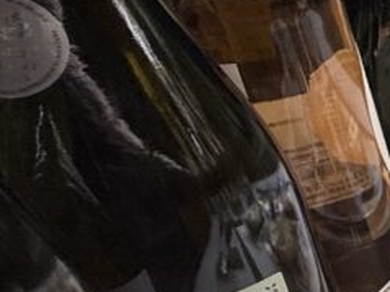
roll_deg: +0.2
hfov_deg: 15.0
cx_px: 937
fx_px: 845
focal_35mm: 75
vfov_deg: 19.5
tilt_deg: -26.8
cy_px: 199
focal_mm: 2.22
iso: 50
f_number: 2.2
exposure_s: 1/374
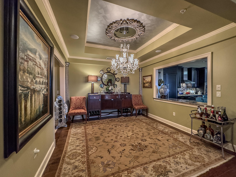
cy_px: 88
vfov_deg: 85.7
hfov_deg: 102.1
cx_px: 118
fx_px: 95
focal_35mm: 14
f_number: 2.2
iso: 400
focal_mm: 2.22
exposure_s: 1/60
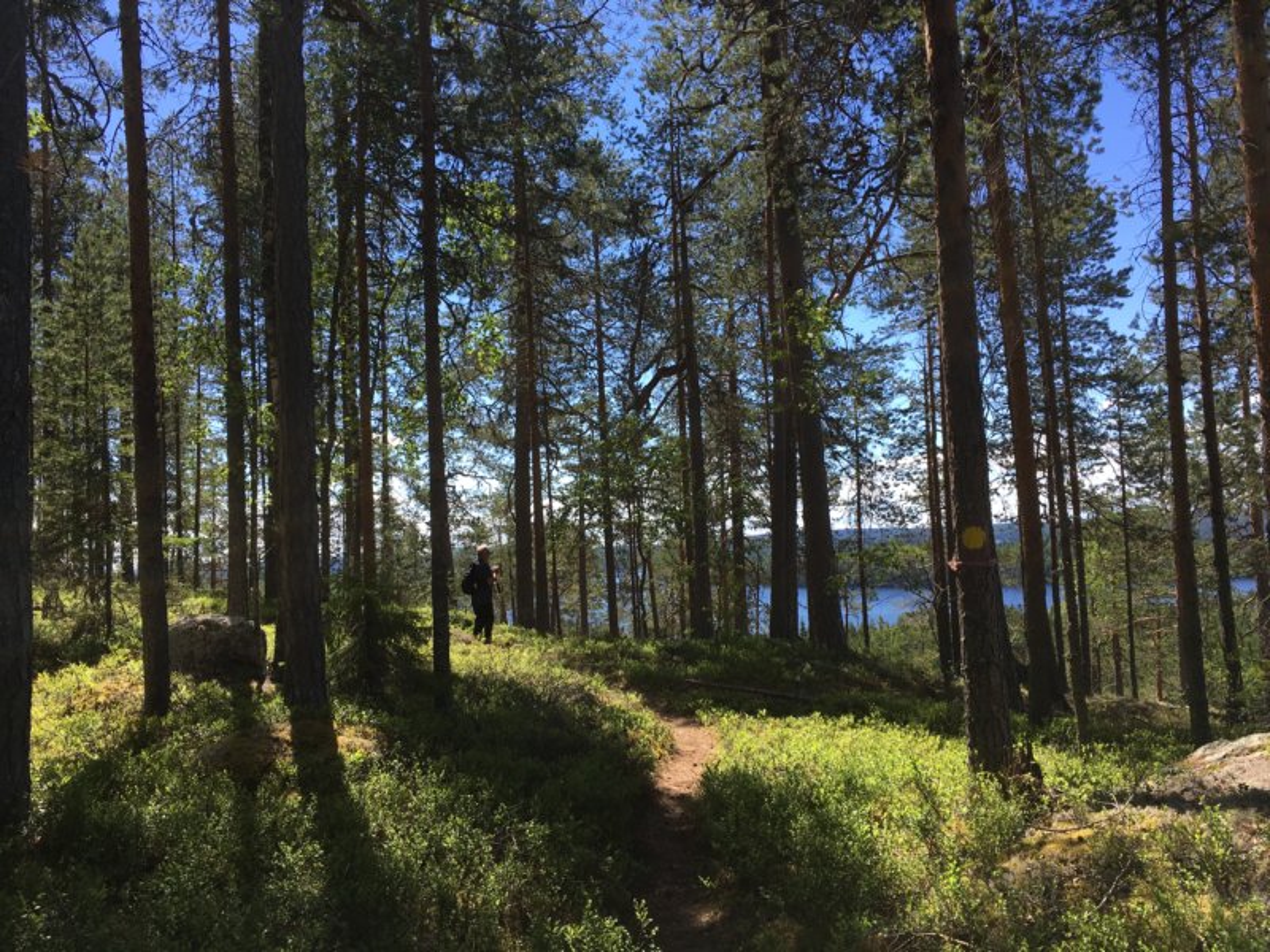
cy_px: 476
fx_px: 1064
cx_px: 635
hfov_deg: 61.7
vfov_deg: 48.2
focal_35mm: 29
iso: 25
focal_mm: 4.15
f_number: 2.2
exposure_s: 1/793
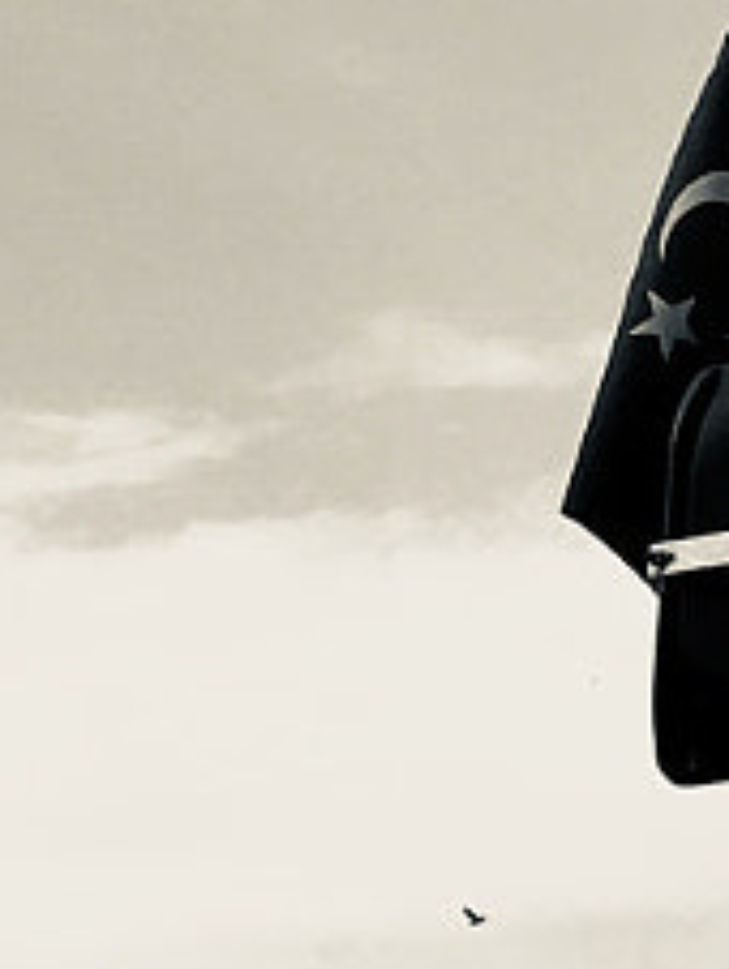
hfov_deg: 7.2
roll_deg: -0.9
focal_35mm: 205
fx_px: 5745
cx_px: 815
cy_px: 450
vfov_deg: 9.6
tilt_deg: +20.5
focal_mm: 4.15
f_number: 2.2
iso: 25
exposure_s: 1/836
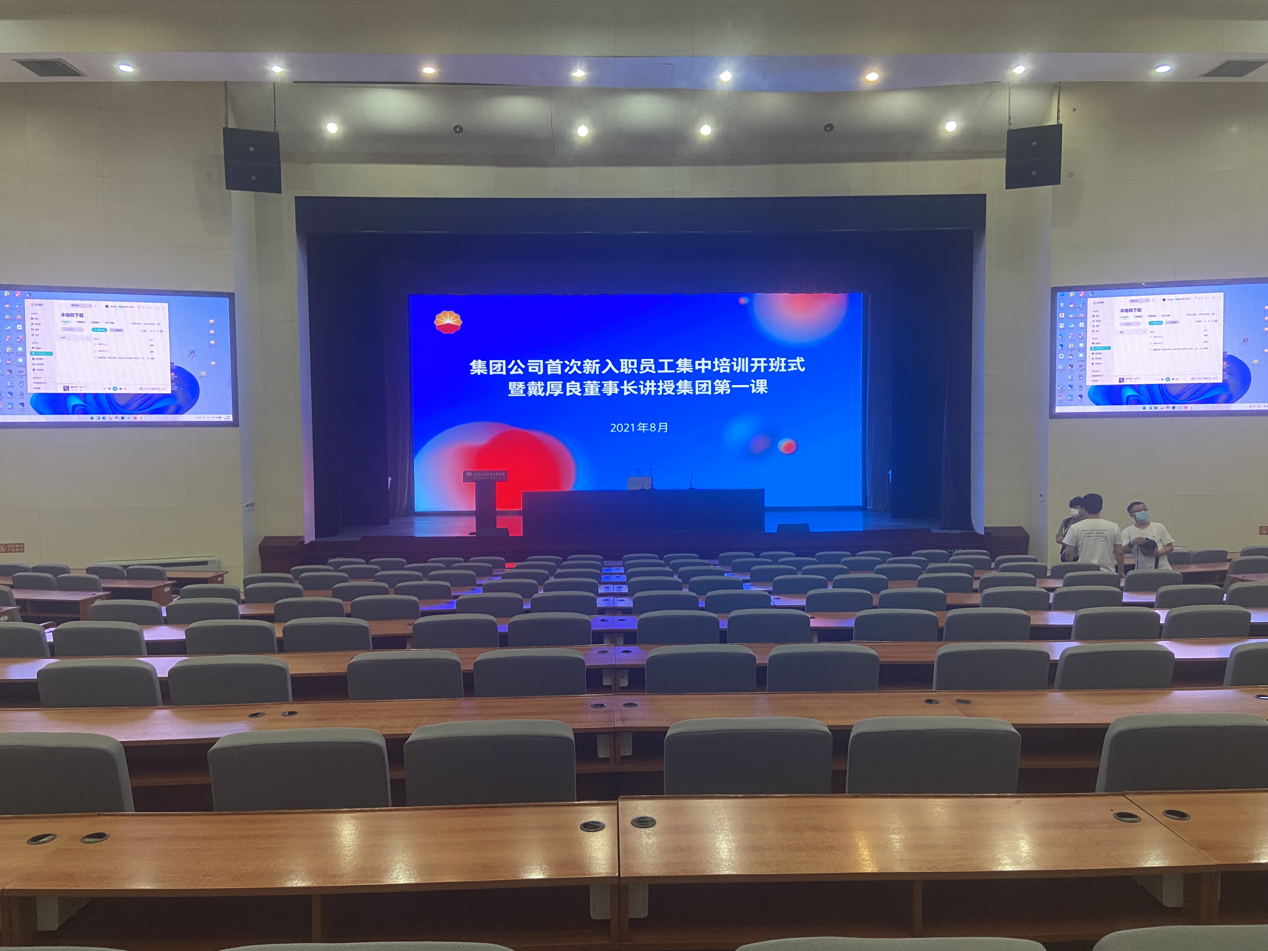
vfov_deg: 53.1
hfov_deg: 67.3
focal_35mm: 26
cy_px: 476
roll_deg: +0.0
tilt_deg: -2.9
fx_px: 952
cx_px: 634
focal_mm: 4.25
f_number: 1.8
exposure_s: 1/60
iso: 200
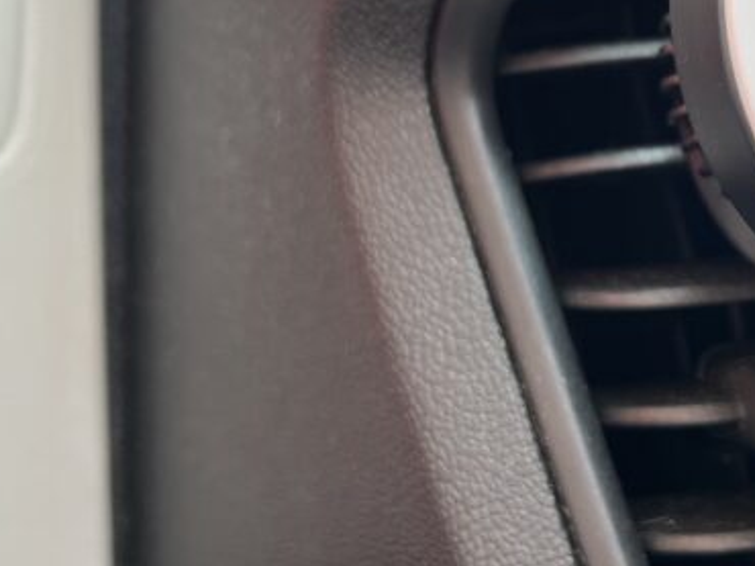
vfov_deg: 20.3
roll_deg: +0.8
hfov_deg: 25.2
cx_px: 816
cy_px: 143
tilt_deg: -13.1
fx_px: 1569
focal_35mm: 72
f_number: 1.5
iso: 40
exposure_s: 1/152
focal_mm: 5.7
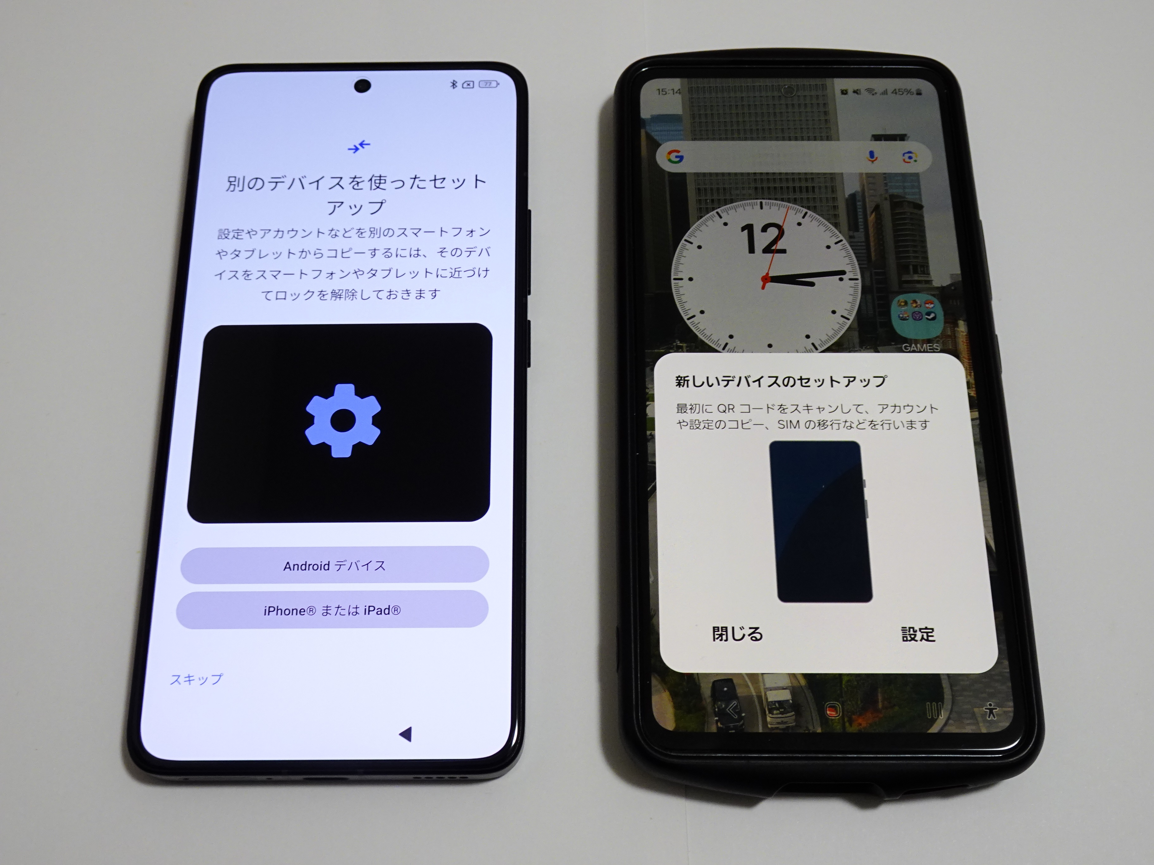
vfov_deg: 33.6
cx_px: 577
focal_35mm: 43
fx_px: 1433
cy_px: 432
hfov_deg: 43.9
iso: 200
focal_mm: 7.06
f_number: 4
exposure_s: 1/13
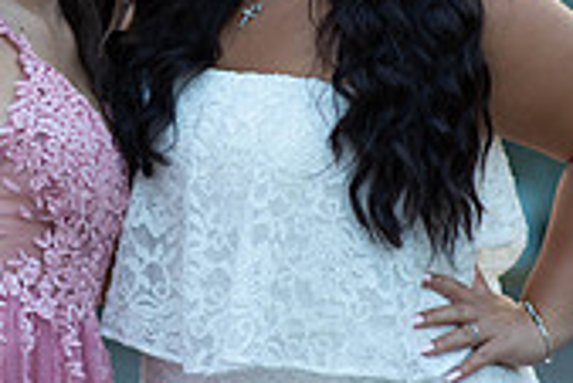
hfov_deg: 9.1
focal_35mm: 226
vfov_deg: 6.1
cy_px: 197
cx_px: 147
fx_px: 3600
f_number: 2
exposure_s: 1/1000
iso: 250
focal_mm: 85
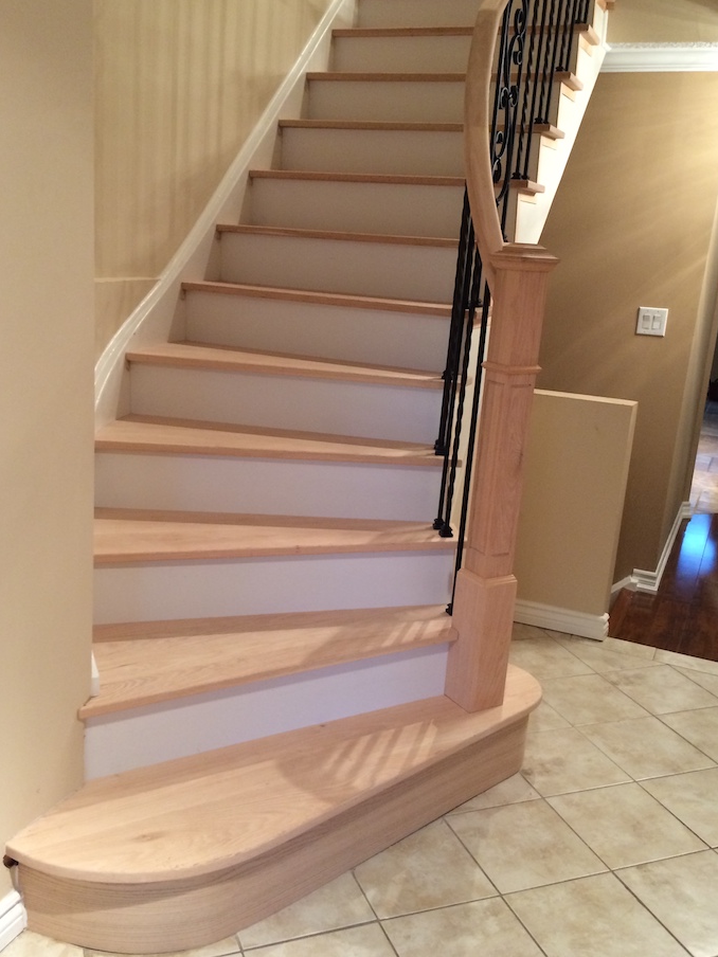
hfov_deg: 41.8
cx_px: 354
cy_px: 466
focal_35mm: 34
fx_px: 940
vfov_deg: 54.0
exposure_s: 1/30
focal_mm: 4.12
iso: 200
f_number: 2.2
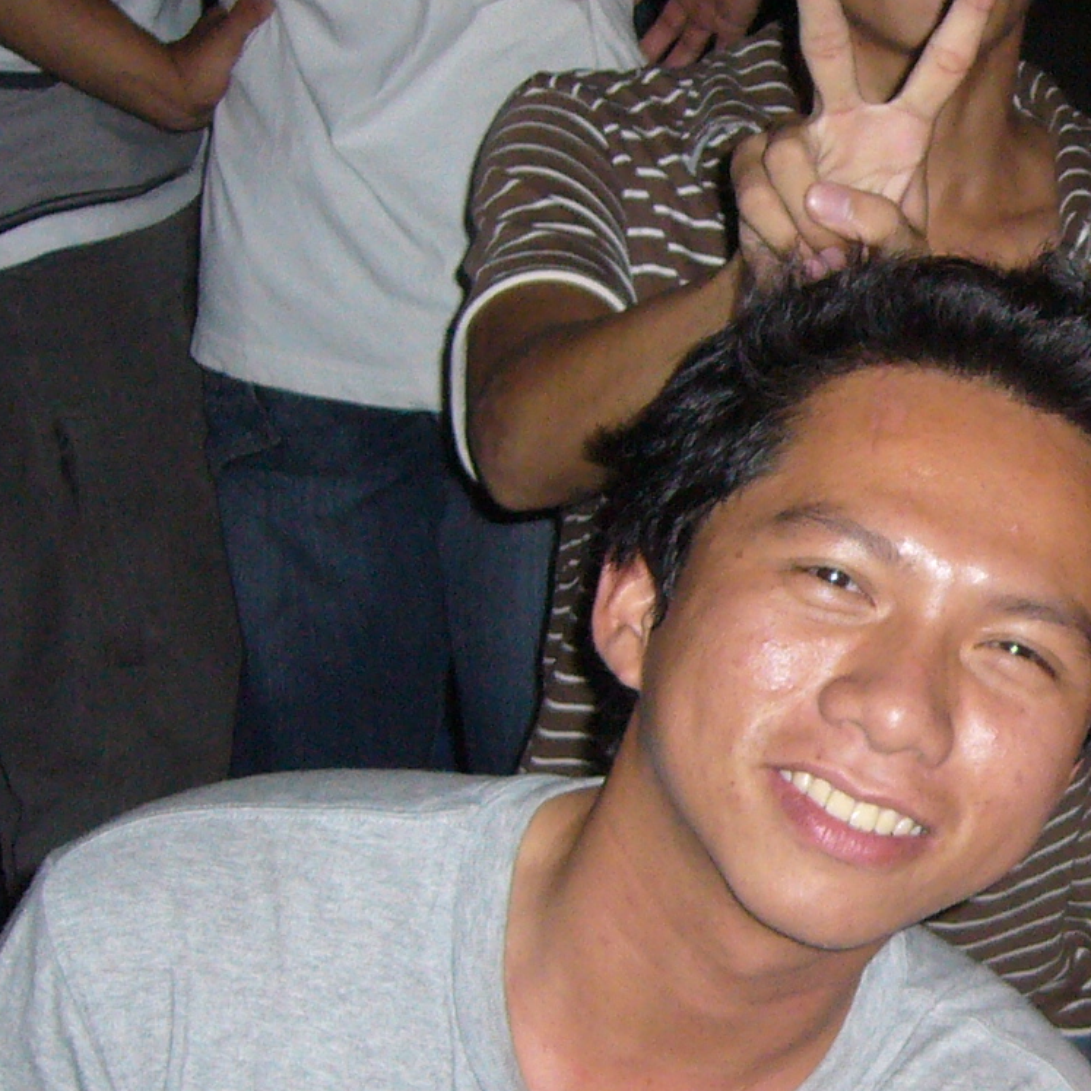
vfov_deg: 16.4
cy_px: 592
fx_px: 3780
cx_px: 1399
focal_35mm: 106
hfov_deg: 15.7
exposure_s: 1/30
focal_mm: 5.8
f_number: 2.8
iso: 160
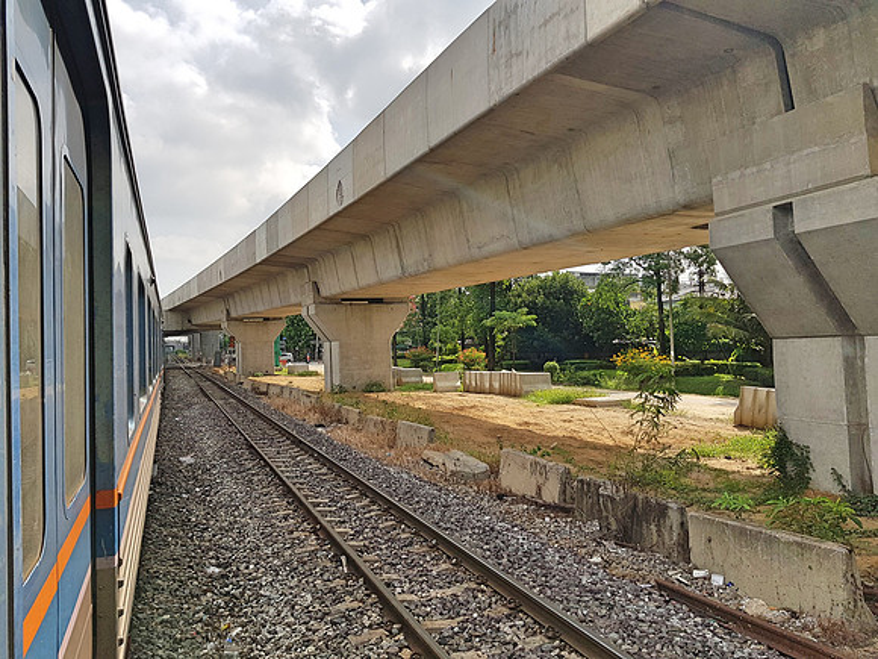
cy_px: 330
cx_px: 439
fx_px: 659
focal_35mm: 26
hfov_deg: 67.3
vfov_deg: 53.1
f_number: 1.7
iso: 40
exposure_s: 1/2012
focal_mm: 4.2
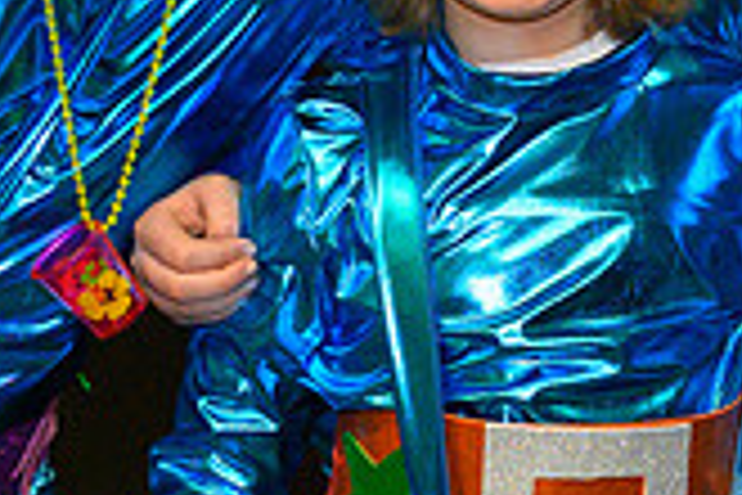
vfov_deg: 6.8
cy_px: 60
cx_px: 552
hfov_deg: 10.2
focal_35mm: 201
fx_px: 4143
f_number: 6.3
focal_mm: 34
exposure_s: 1/100
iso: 2500
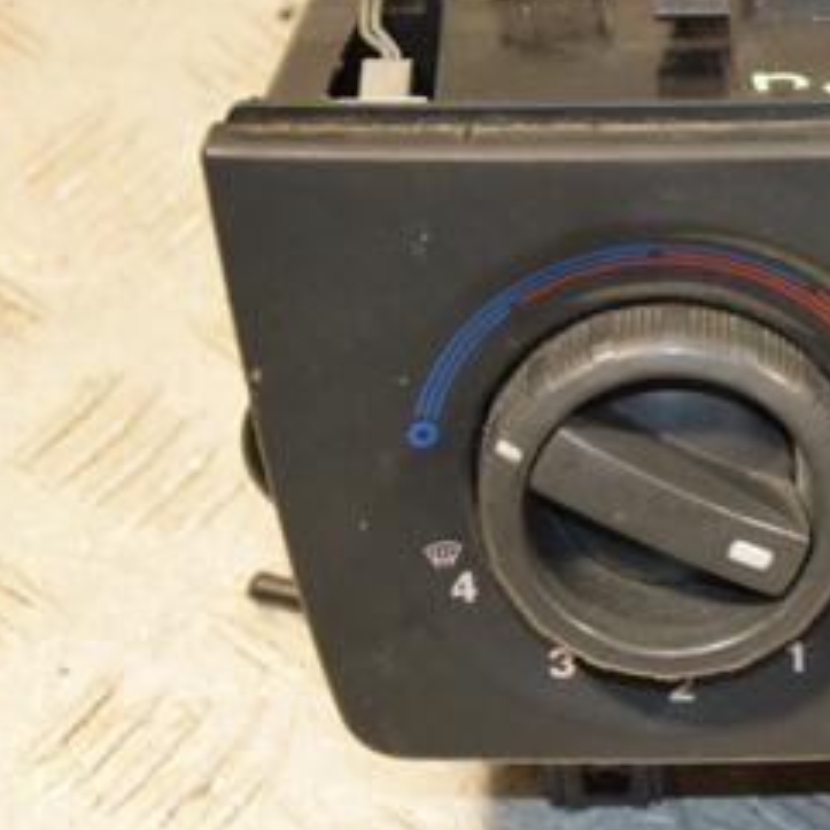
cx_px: 992
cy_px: 338
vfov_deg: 11.0
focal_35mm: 159
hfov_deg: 10.8
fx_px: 4313
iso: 800
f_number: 5.6
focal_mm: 50
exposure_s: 1/200
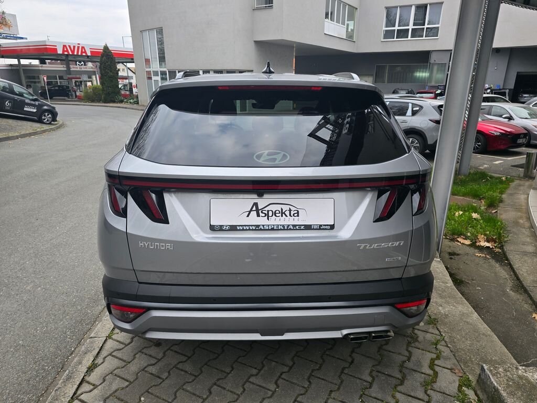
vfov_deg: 58.9
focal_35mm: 23
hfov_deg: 73.9
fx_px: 357
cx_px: 268
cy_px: 202
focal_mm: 6.3
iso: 25
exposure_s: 1/180
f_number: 1.7
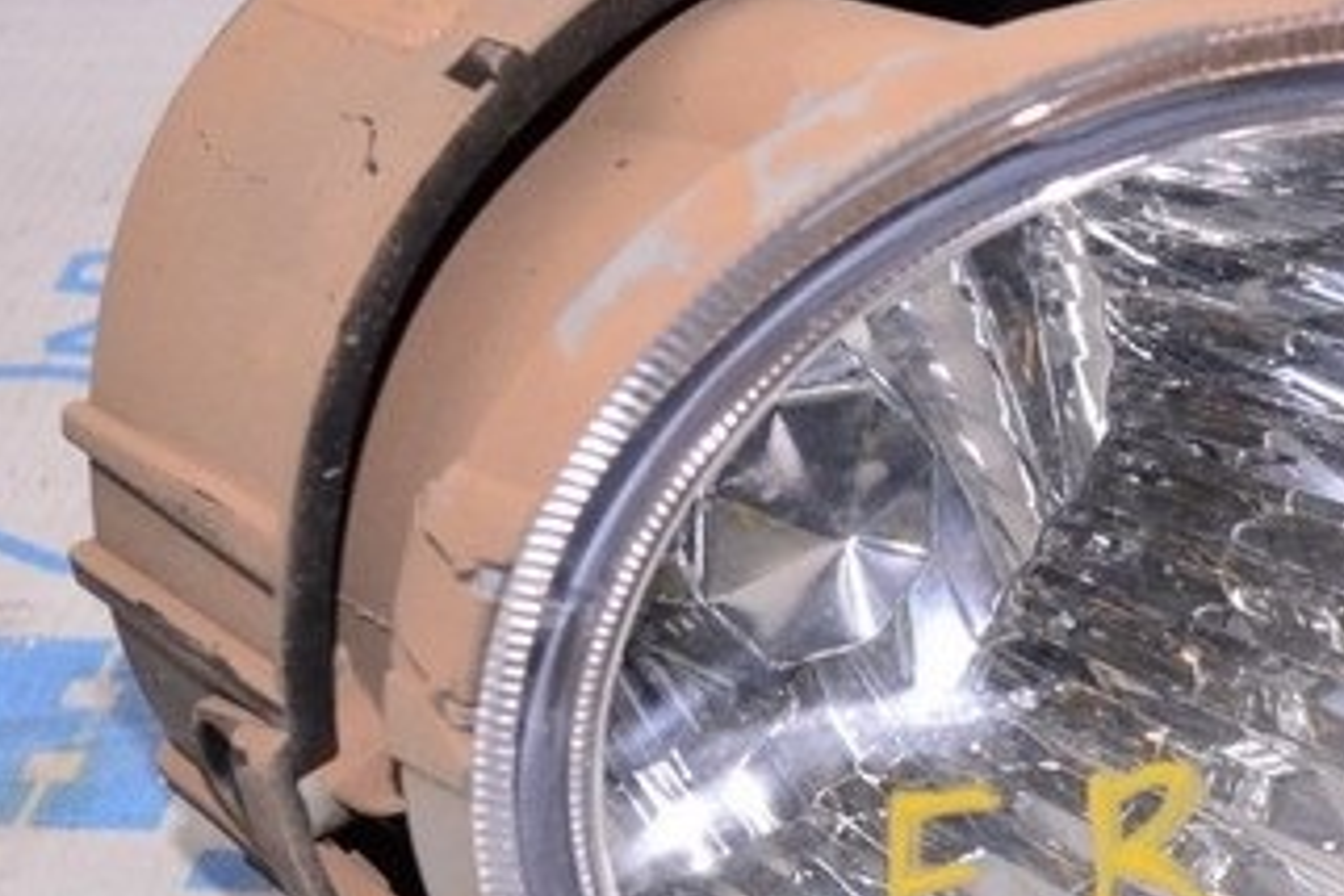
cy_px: 752
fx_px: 4465
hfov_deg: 16.9
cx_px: 1239
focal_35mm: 120
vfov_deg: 11.4
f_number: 8
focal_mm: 25
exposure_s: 1/160
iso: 1600
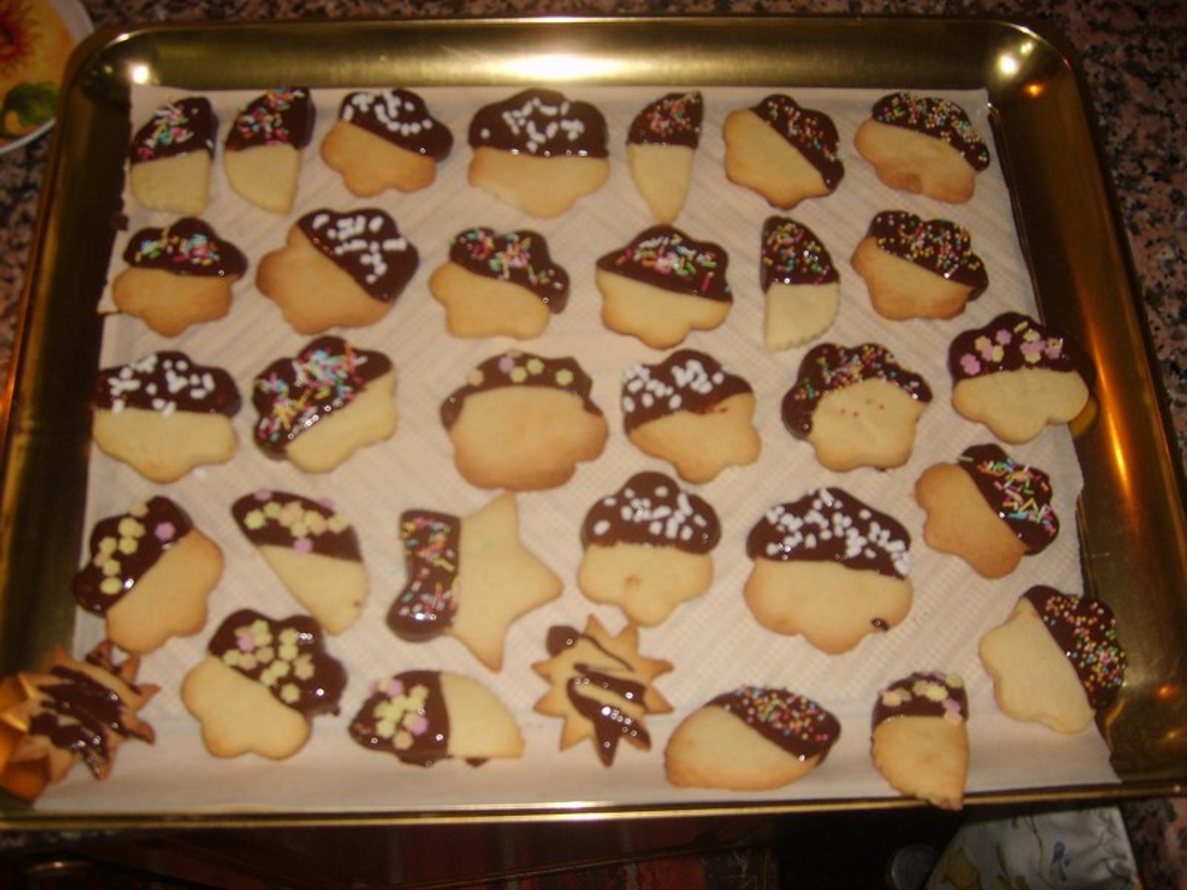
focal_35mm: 35
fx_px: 1200
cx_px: 594
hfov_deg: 52.6
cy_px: 445
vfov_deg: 40.7
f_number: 2.8
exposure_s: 1/45
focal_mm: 5.8
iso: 100
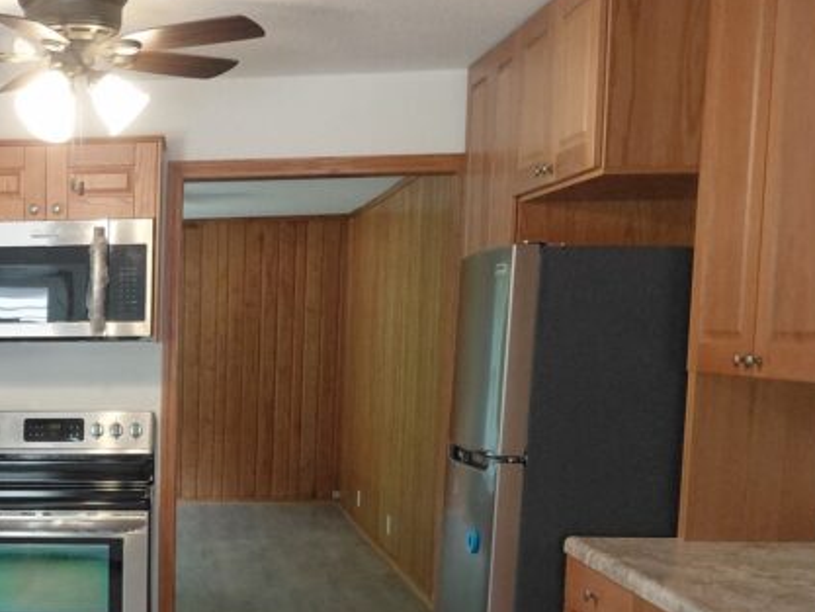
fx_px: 1507
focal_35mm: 64
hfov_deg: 28.2
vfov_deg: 22.2
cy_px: 600
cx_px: -24
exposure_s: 1/60
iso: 160
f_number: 1.8
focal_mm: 4.69
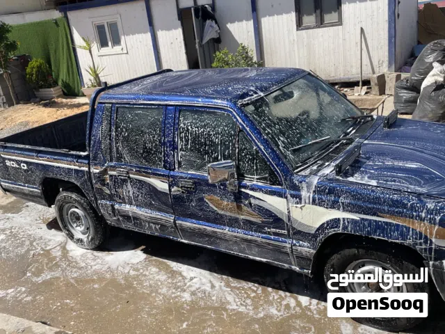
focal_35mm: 26
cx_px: 222
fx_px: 334
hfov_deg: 67.3
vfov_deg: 53.1
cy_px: 167
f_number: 1.6
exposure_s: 1/3731
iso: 32
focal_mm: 4.2
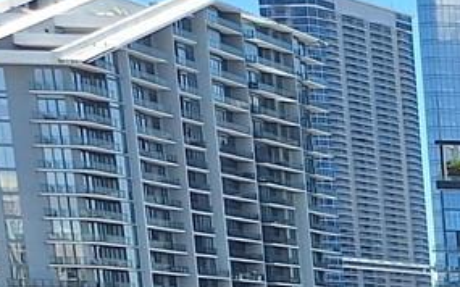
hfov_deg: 11.8
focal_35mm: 137
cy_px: 793
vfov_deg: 8.4
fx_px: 1717
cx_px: 1165
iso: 40
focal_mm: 5.54
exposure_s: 1/2381
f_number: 1.8
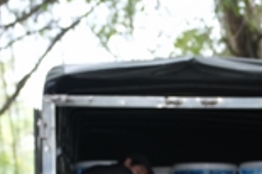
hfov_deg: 9.0
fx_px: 1650
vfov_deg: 5.9
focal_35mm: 227
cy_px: 305
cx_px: 279
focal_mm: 54
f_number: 2.8
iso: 500
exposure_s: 1/400
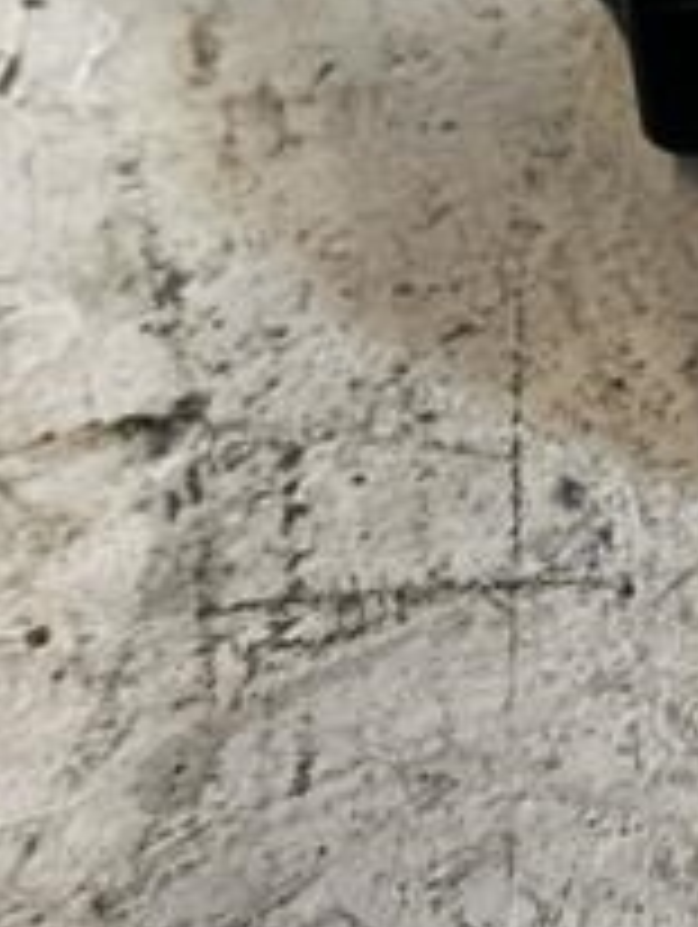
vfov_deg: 13.0
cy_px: -58
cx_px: 1256
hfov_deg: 9.5
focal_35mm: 149
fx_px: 3998
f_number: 1.78
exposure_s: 1/50
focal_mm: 6.86
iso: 200
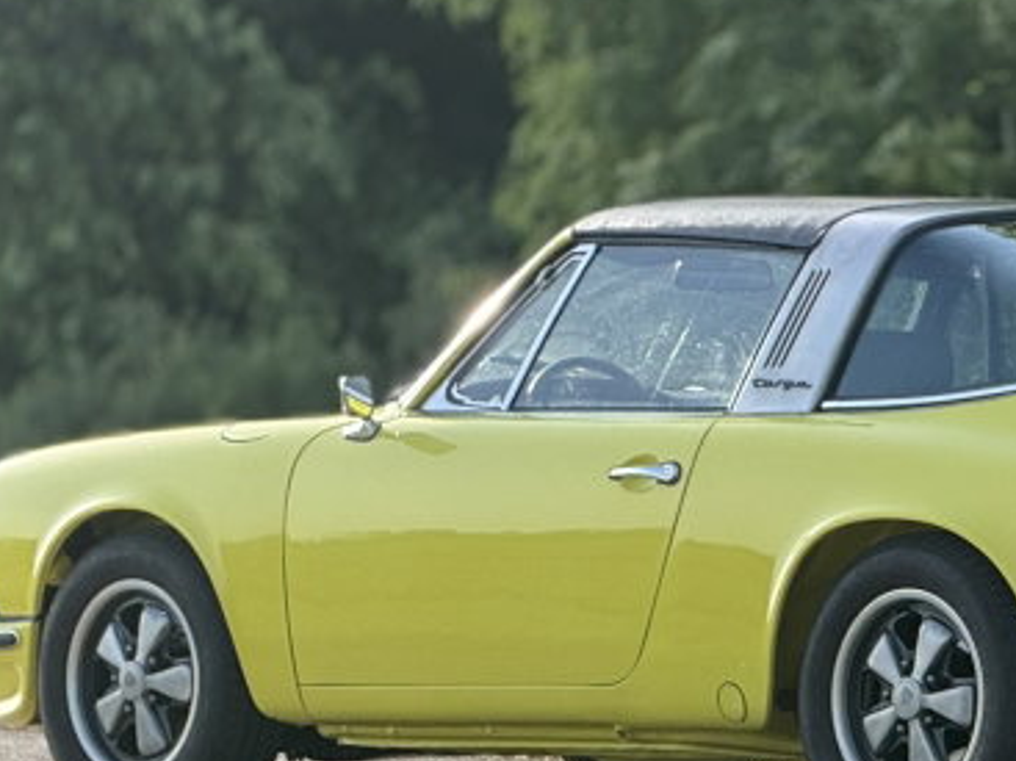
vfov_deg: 4.4
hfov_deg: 5.9
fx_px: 9829
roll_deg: -0.3
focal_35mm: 335
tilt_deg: +1.3
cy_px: 600
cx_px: 1121
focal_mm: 15.66
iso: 64
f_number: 2.8
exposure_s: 1/373
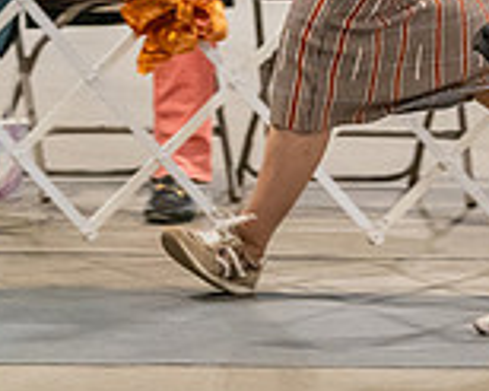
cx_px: 645
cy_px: -68
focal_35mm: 549
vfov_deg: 2.8
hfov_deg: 3.5
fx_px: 7940
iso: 6400
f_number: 3.5
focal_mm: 155
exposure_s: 1/250
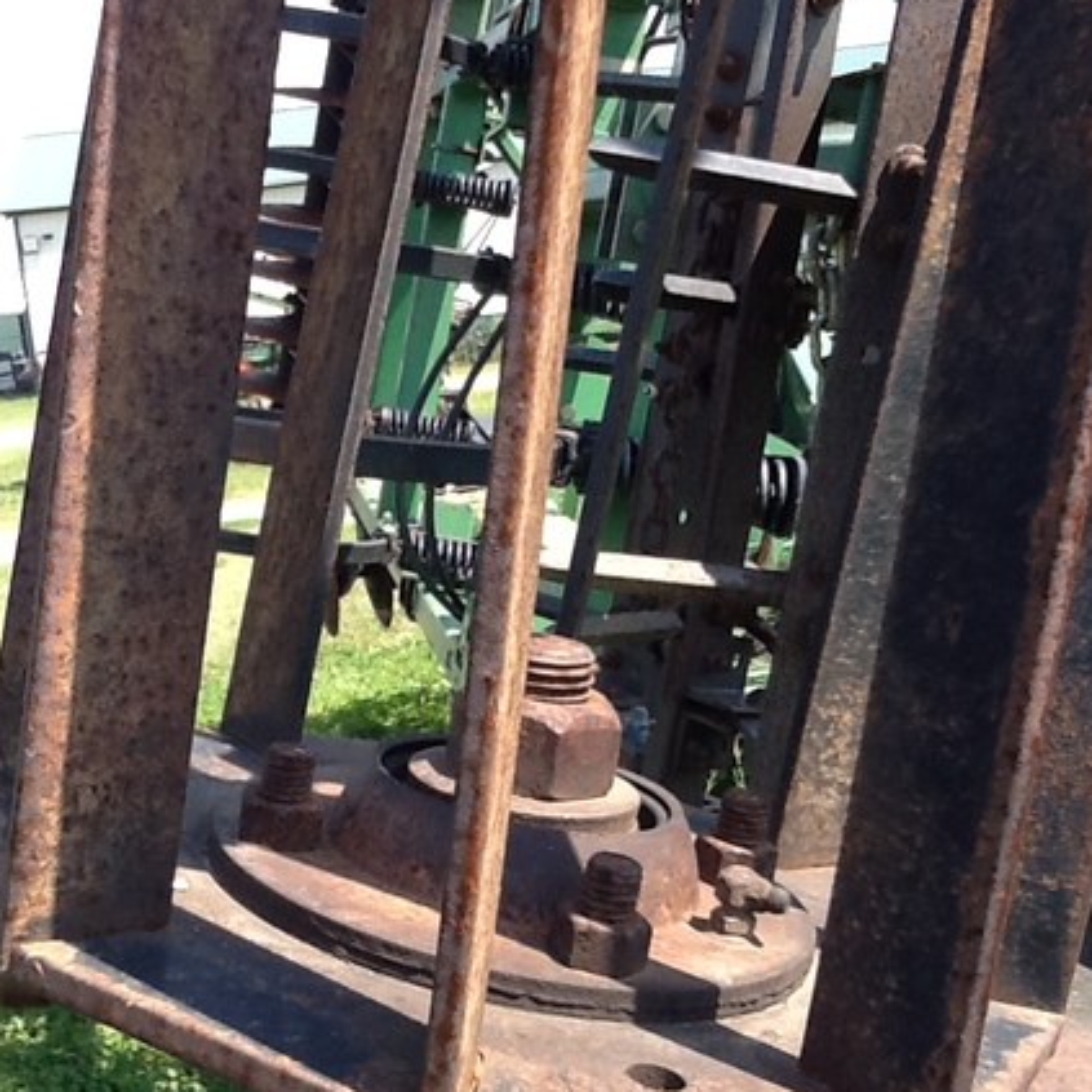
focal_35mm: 53
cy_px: 540
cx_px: 413
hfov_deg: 32.1
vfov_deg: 32.2
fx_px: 1892
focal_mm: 2.03
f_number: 2.4
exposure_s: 1/387
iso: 40
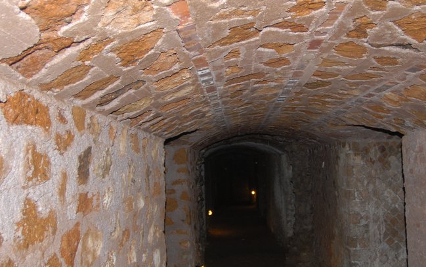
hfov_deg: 57.8
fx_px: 383
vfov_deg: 38.3
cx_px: 250
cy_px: 129
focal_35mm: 33
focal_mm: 14
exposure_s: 1/60
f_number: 3.5
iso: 200
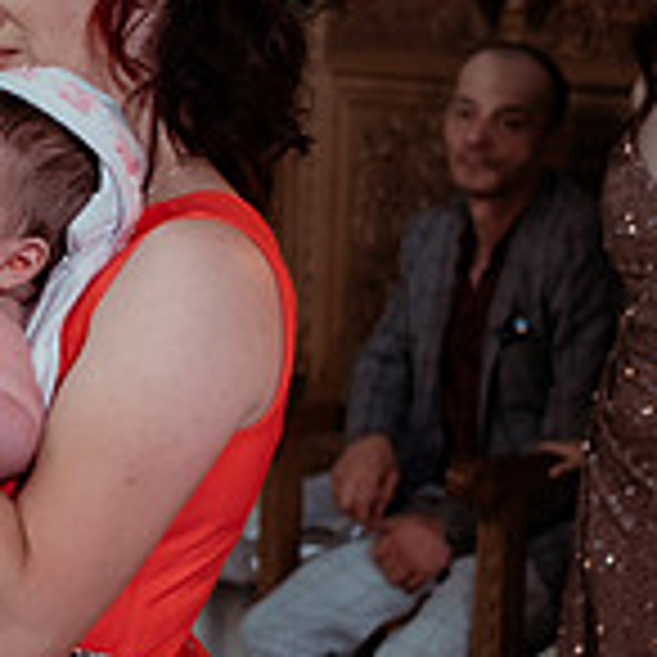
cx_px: -71
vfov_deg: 13.1
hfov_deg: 12.9
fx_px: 2856
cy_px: 229
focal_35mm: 133
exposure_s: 1/250
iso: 1600
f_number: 2.8
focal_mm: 35
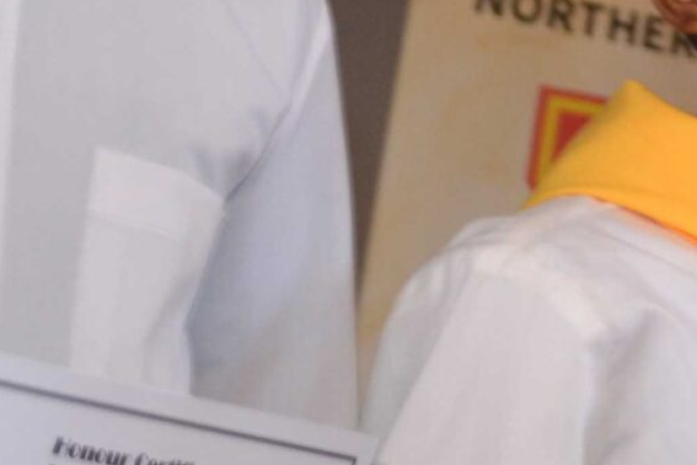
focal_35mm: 203
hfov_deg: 9.3
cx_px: 1538
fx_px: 3930
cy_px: -295
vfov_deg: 6.6
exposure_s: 1/60
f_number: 4.5
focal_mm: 30
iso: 720
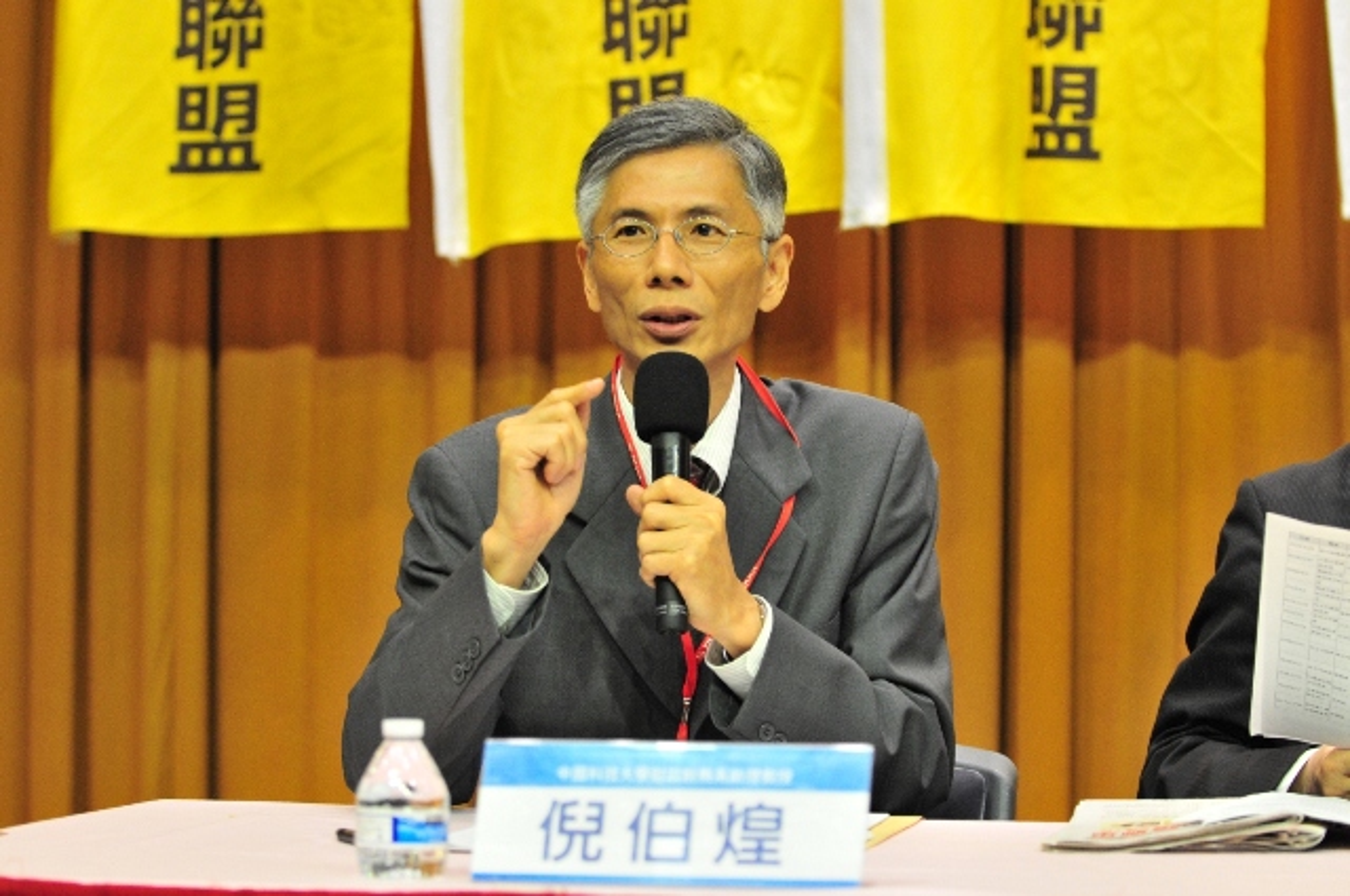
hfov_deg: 19.5
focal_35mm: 105
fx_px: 3932
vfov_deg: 13.0
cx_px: 675
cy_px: 448
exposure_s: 1/100
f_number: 2.8
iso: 1600
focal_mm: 70
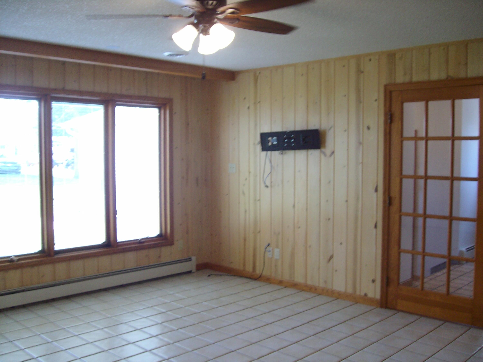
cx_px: 242
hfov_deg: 52.6
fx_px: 488
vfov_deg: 40.7
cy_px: 181
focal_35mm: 35
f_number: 2.8
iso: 105
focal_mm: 5.8
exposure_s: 1/40
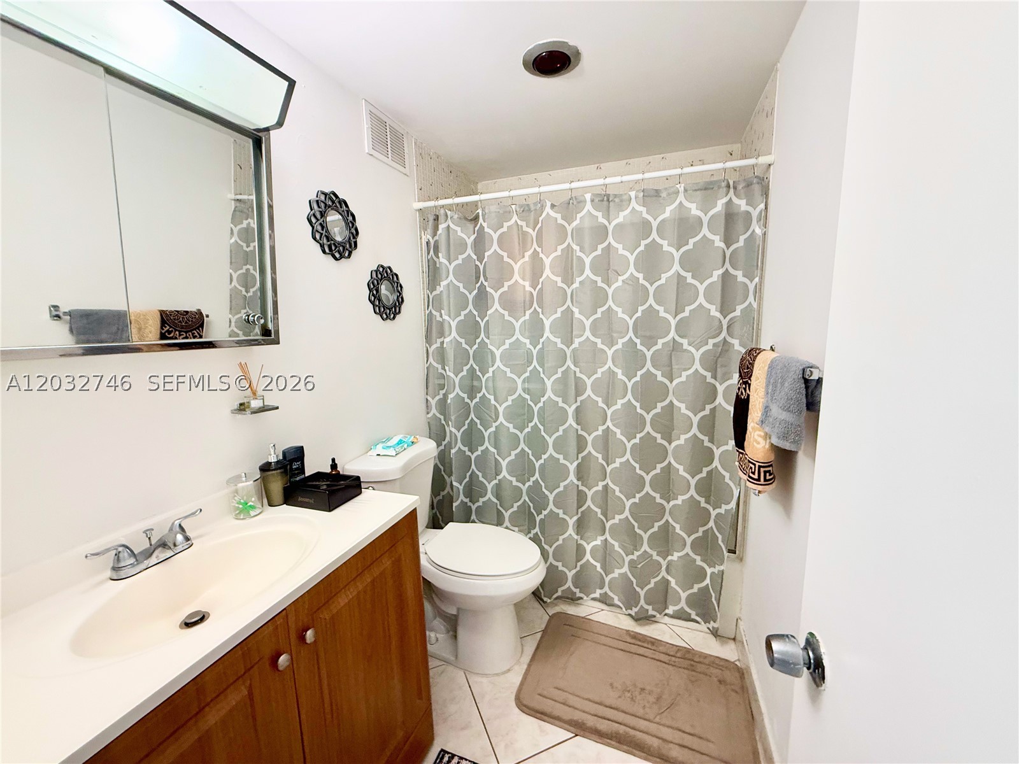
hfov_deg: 102.1
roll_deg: +1.1
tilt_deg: -8.2
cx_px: 510
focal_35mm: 14
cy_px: 382
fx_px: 412
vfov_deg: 85.7
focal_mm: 2.22
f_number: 2.2
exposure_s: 1/96
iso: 320
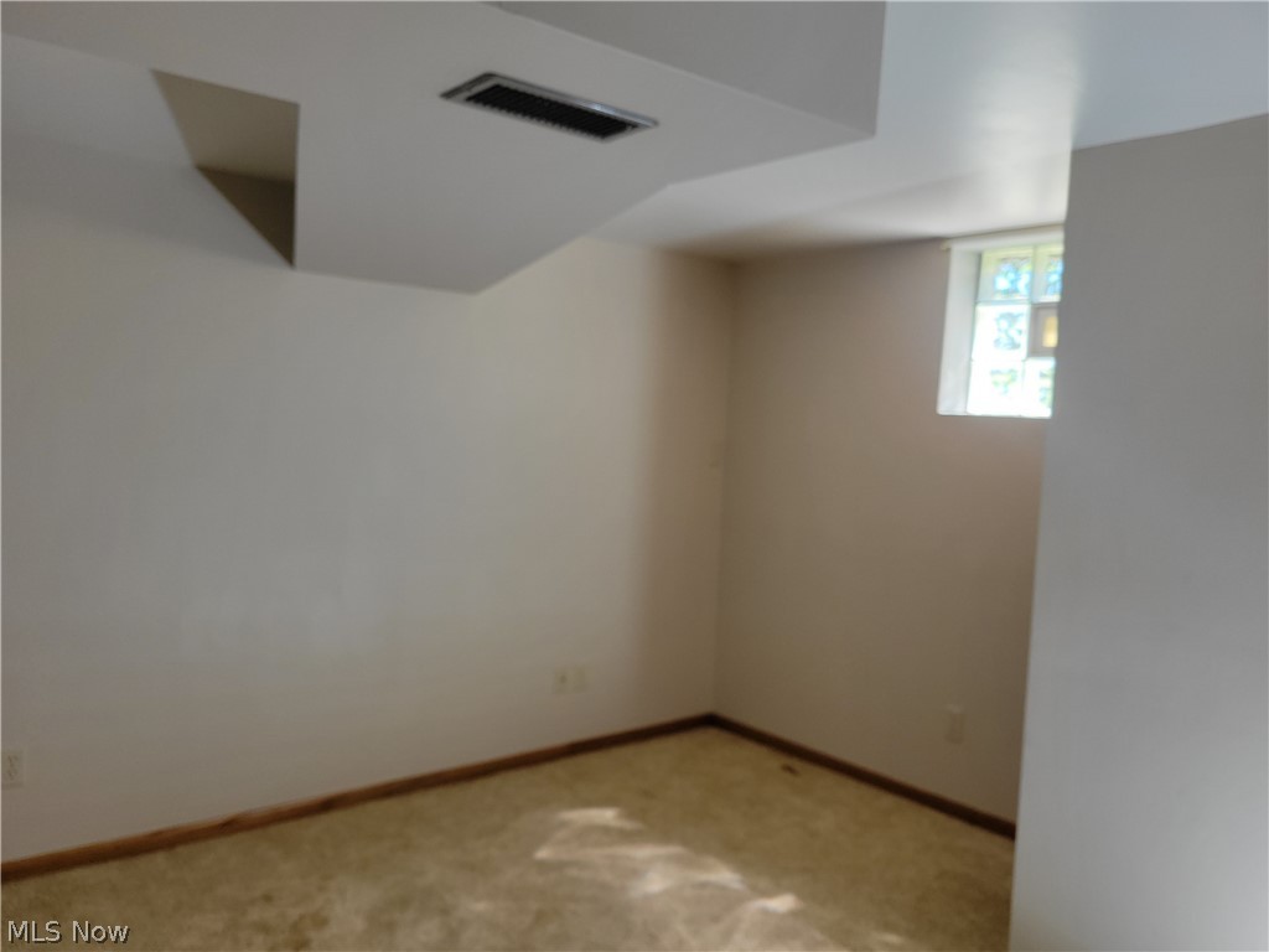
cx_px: 634
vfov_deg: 53.1
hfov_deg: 67.3
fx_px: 953
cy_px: 476
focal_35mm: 26
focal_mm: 5.4
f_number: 1.8
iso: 80
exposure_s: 1/120
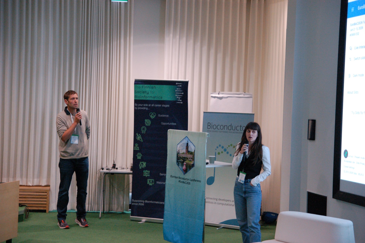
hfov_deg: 27.0
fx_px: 760
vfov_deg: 18.2
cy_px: 122
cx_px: 182
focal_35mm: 75
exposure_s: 1/125
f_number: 3.5
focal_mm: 50
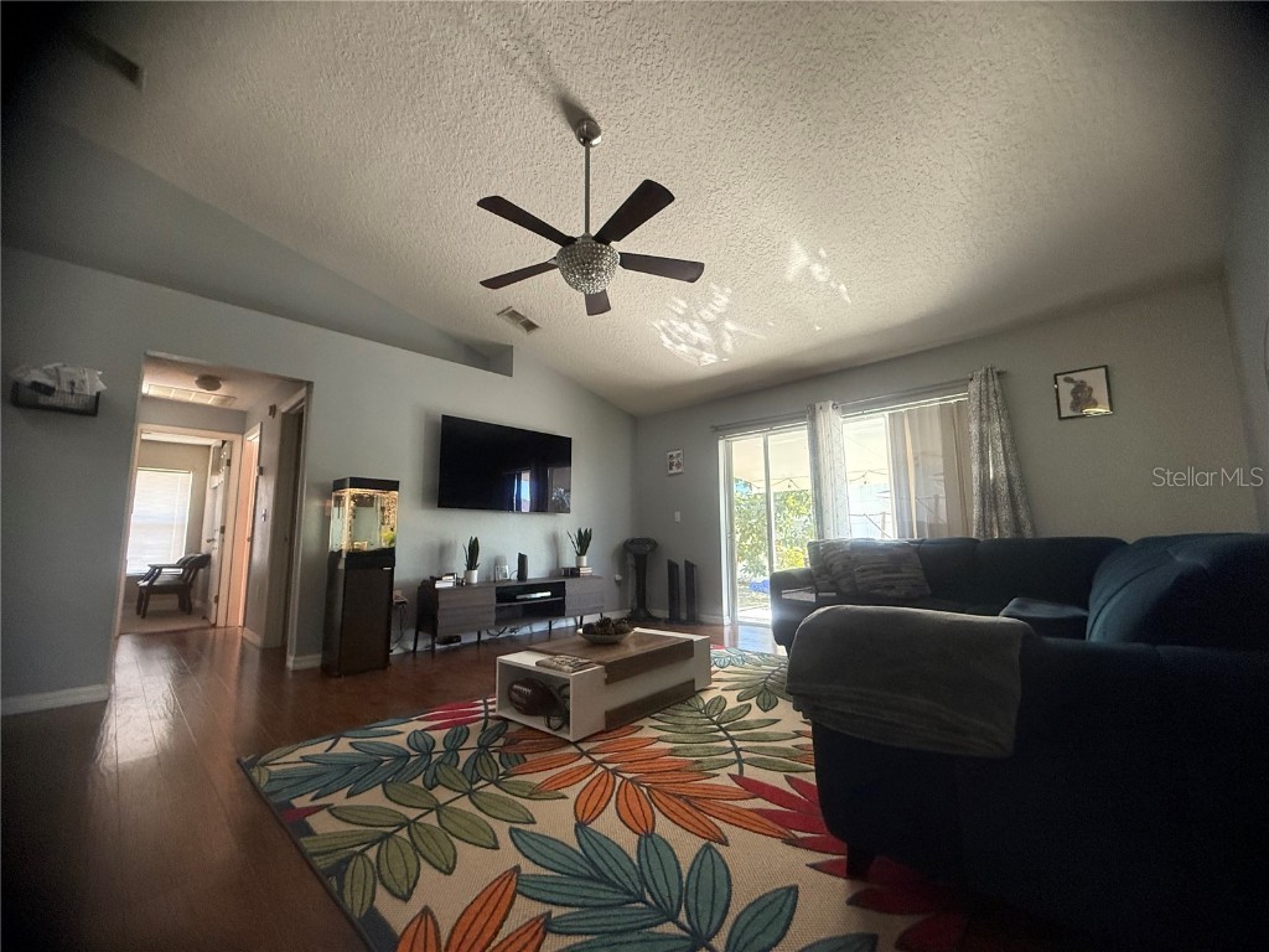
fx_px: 513
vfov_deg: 85.7
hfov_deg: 102.1
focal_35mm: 14
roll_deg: +0.3
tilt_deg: +7.8
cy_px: 476
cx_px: 634
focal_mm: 2.22
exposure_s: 1/120
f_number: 2.2
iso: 400
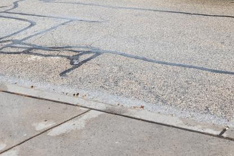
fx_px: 448
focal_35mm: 69
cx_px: 188
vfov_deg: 18.3
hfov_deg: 28.6
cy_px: -52
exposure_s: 1/60
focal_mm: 14
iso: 200
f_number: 8
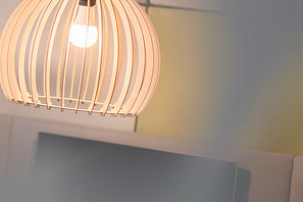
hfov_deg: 12.4
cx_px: 86
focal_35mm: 166
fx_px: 1397
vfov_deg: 8.2
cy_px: 18
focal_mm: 85
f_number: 1.4
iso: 640
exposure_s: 1/1000
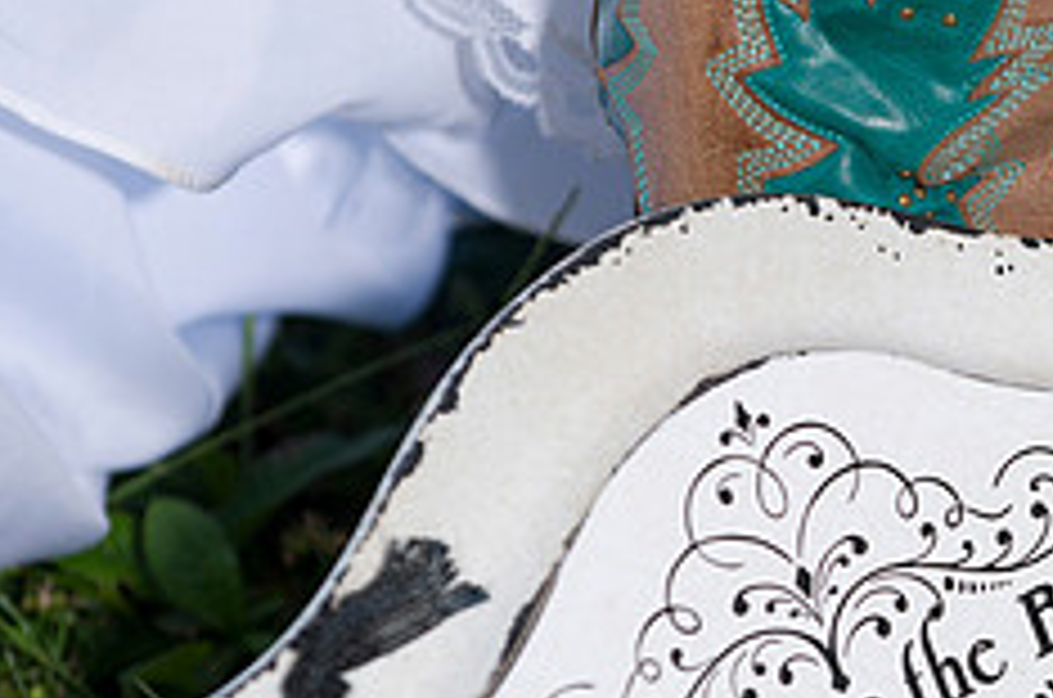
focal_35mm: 385
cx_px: 1040
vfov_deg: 3.6
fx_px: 11238
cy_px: 450
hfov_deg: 5.4
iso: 200
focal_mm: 155
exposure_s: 1/250
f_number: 3.5
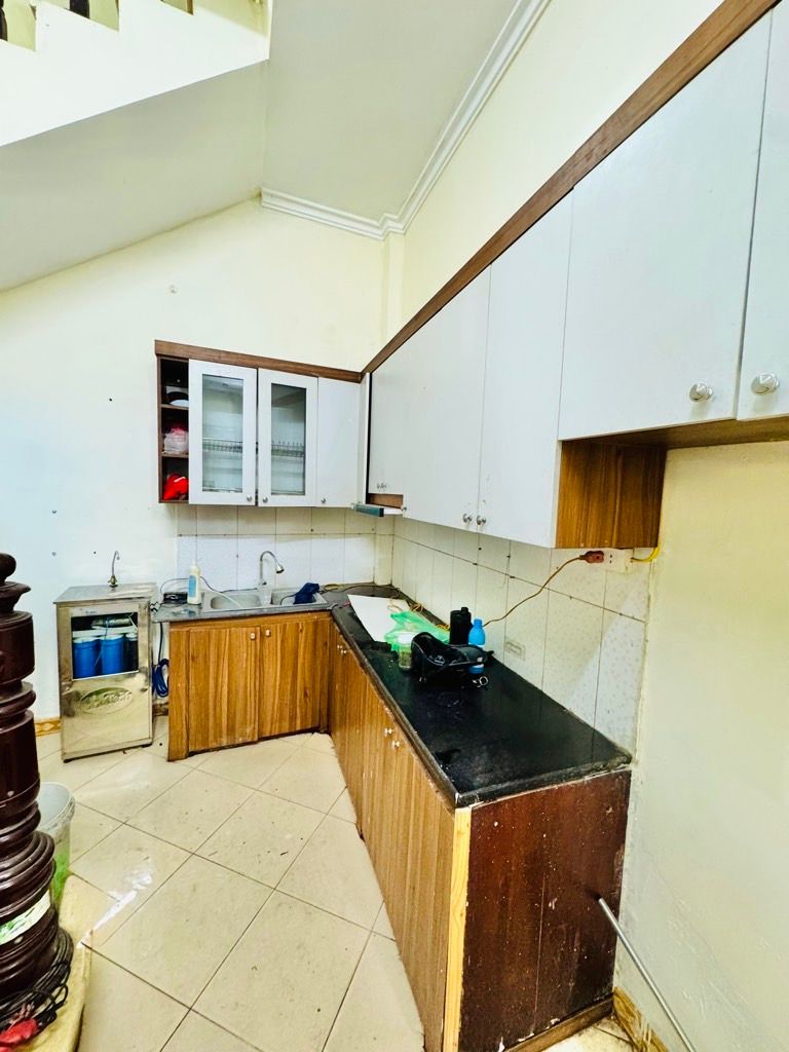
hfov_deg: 85.7
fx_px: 425
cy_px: 526
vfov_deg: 102.1
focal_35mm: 14
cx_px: 394
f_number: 2.2
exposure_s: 1/50
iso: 400
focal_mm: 2.22
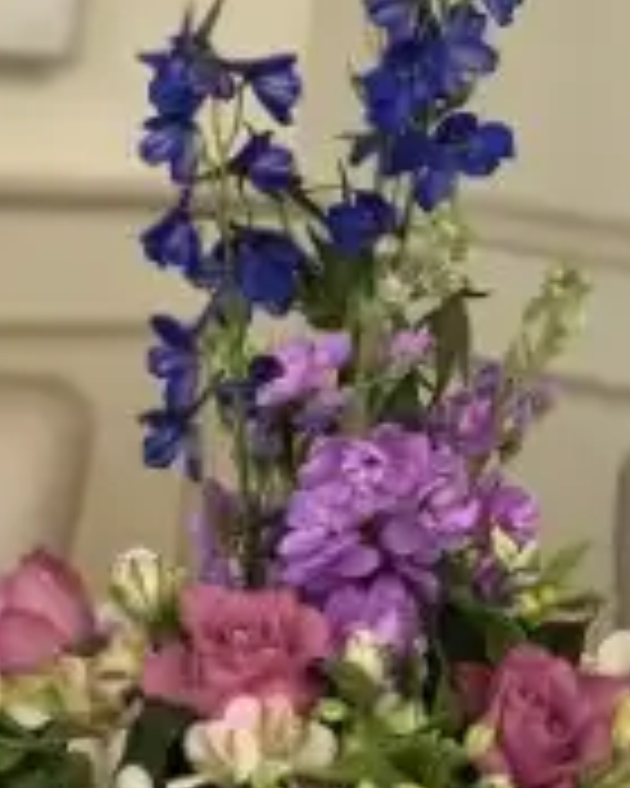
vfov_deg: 13.9
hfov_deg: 11.1
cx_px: 342
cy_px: 477
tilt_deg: -7.6
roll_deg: -5.0
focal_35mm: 139
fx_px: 3240
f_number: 2.4
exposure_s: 1/17
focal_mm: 6
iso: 160
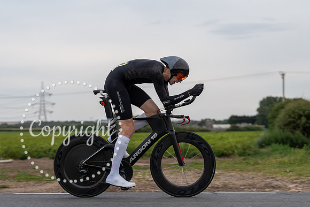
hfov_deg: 24.6
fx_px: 710
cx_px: 161
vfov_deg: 16.6
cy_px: 107
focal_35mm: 82
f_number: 3.5
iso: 1600
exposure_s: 1/800
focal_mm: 75
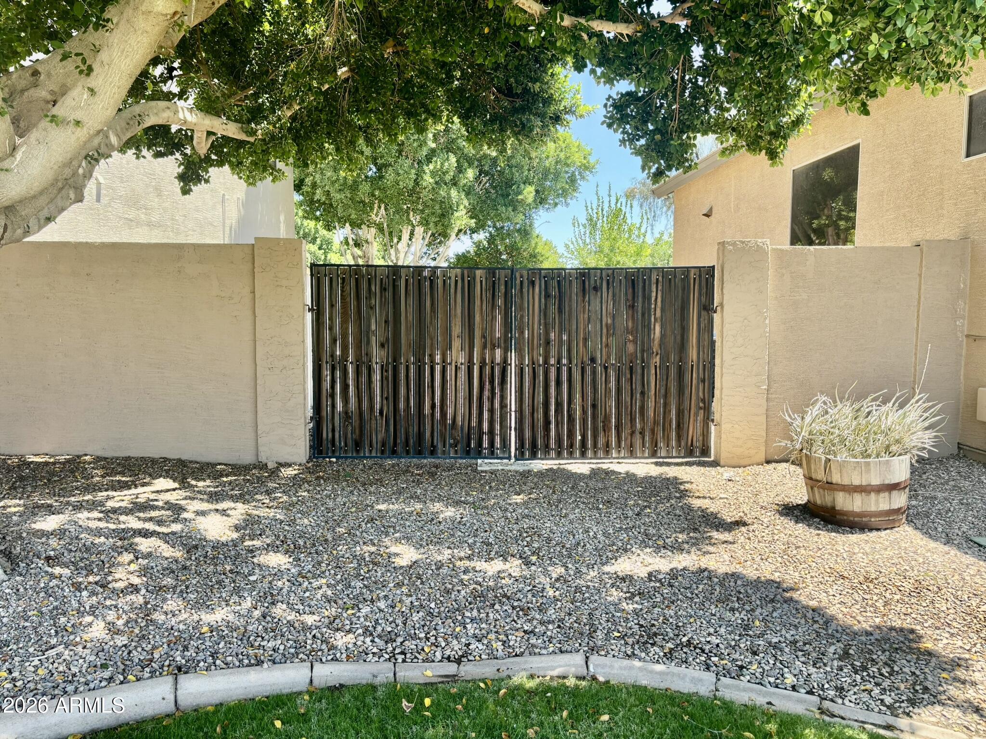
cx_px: 493
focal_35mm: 26
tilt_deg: -5.2
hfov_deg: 67.3
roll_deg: -0.1
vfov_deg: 53.1
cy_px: 370
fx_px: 741
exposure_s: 1/355
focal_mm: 5.96
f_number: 1.6
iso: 50
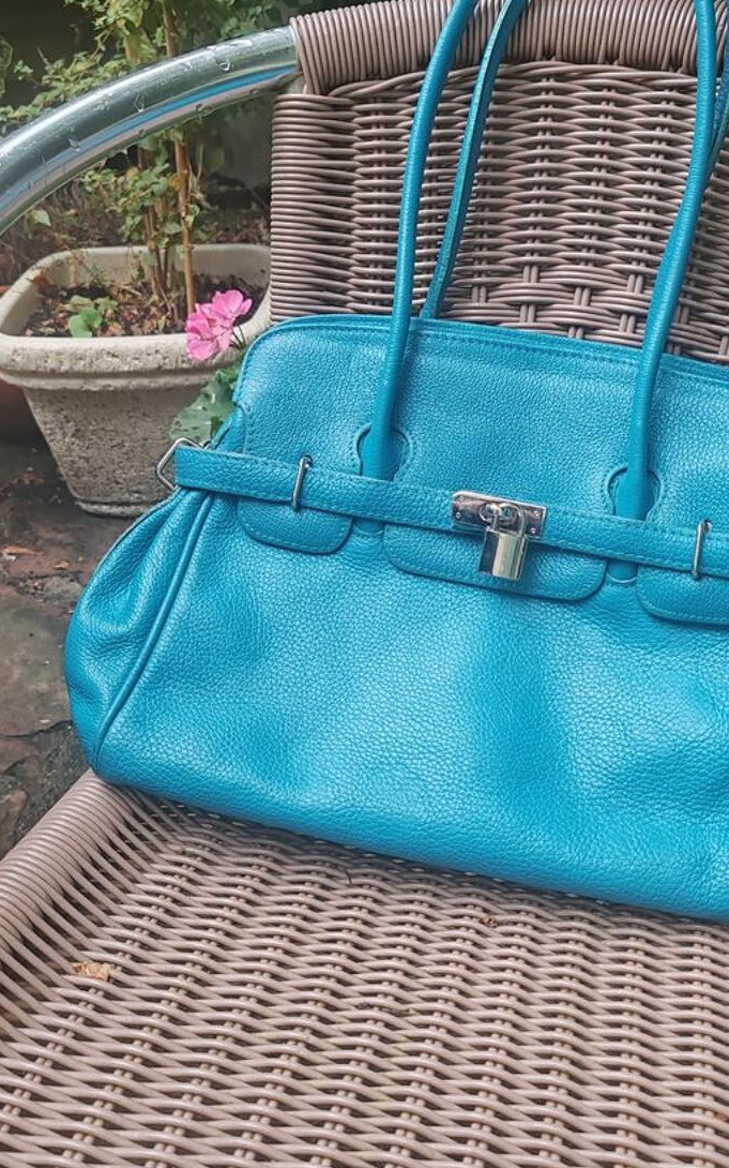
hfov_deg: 36.0
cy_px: 534
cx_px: 477
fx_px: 1113
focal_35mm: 35
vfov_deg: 55.3
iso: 200
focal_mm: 6.12
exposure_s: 1/100
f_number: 1.9
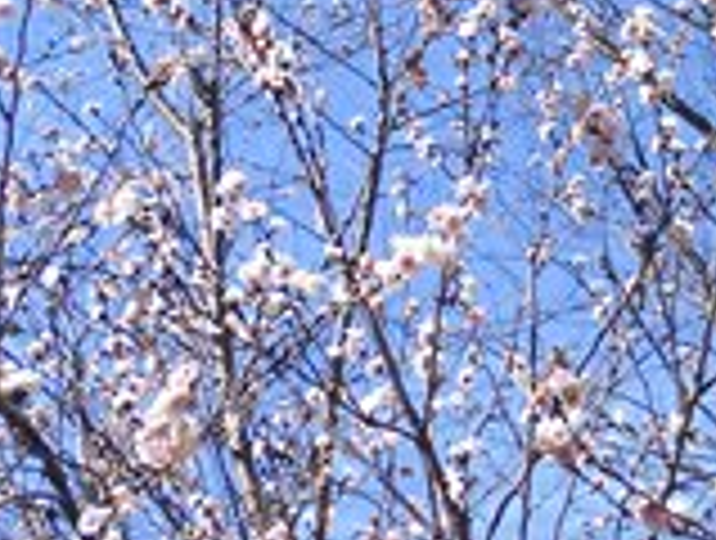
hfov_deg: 23.7
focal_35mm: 81
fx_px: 1679
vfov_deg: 17.4
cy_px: -126
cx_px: 581
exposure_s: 1/800
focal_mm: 4.3
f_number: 3.4
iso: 100
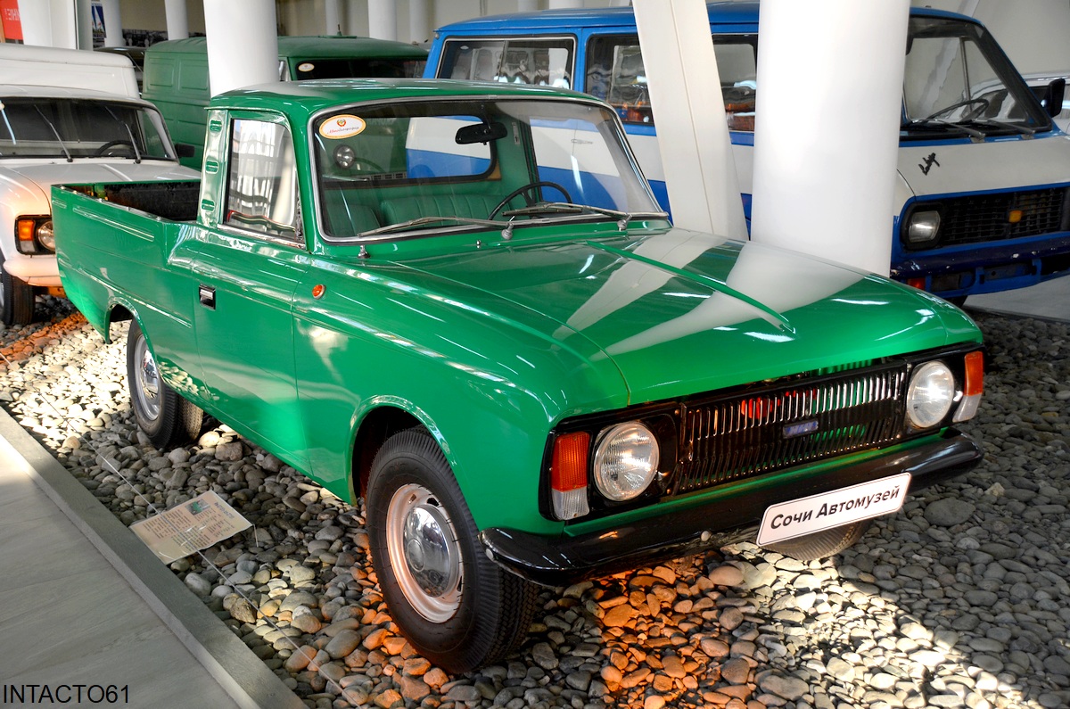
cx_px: 535
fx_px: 1157
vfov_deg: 34.1
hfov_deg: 49.6
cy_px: 354
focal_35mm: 39
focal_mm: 26
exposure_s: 1/125
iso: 400
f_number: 5.6
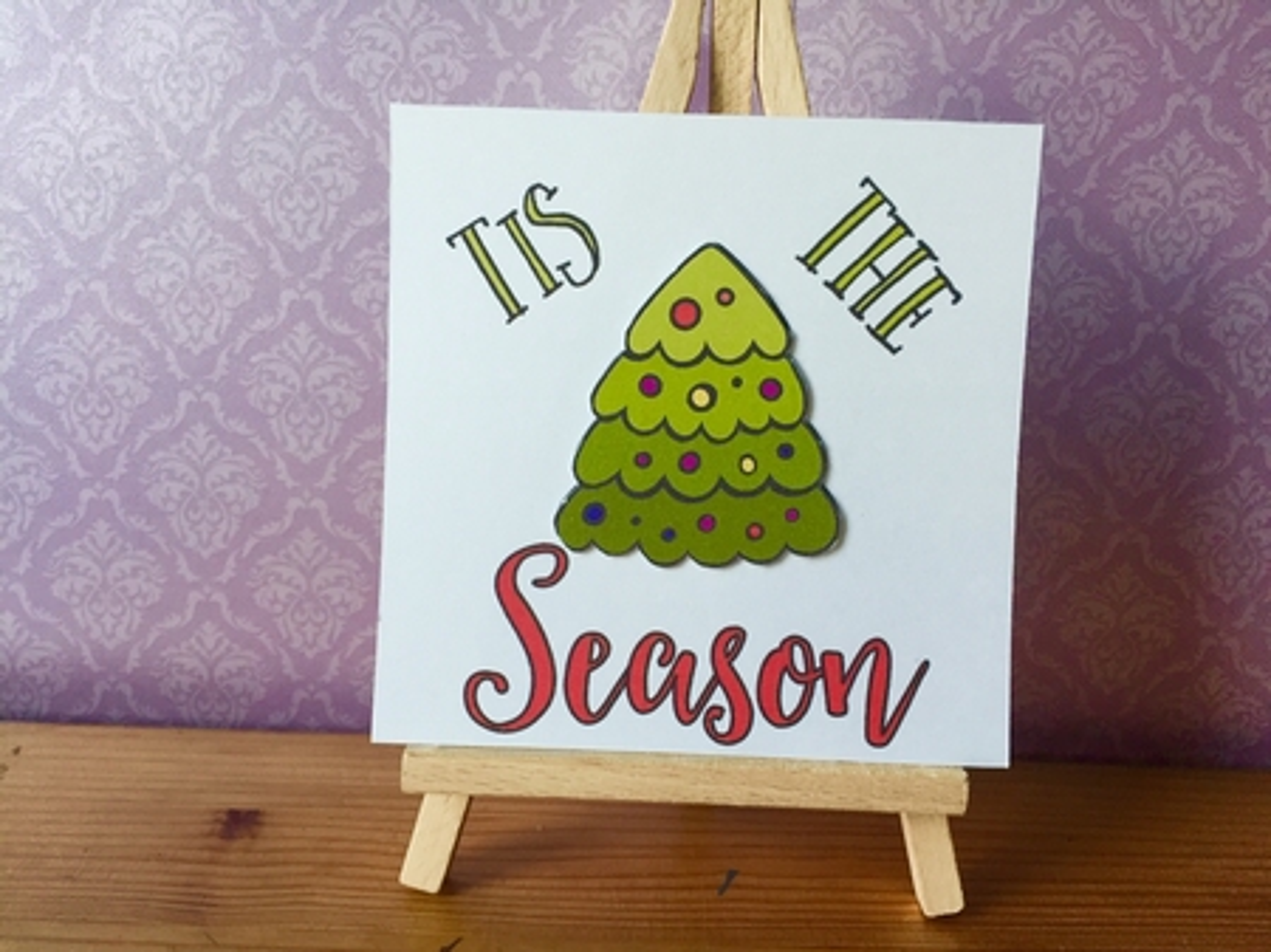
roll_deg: -2.4
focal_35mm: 29
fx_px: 1064
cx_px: 636
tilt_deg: -14.8
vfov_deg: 48.2
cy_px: 476
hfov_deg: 61.7
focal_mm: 4.15
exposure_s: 1/33
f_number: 2.2
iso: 50
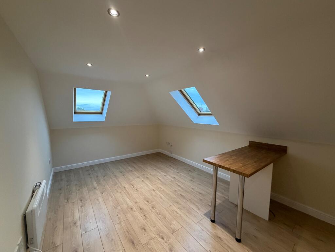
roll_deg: -0.3
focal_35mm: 14
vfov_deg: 85.7
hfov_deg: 102.1
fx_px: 135
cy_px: 126
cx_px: 168
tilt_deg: -5.6
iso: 500
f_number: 2.2
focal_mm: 2.22
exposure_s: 1/50
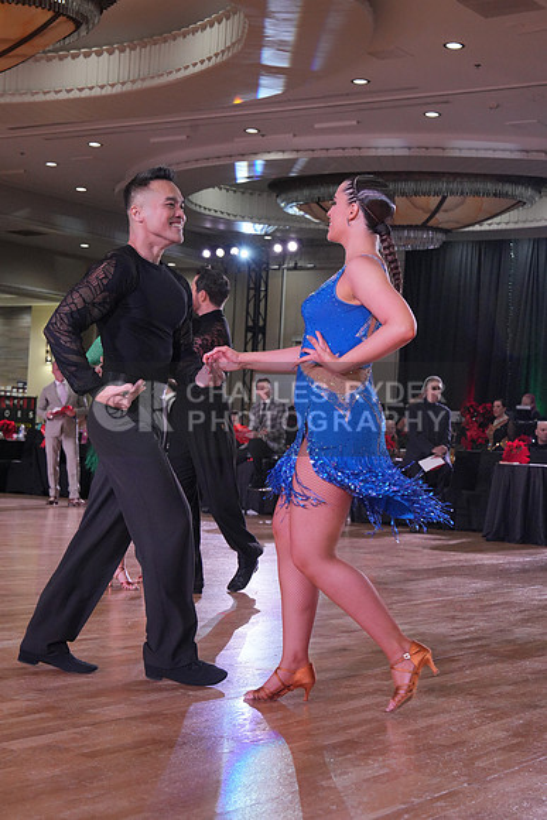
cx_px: 274
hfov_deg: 20.9
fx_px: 1480
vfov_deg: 31.0
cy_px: 410
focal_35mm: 65
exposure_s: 1/400
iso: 3200
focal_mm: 65
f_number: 7.1
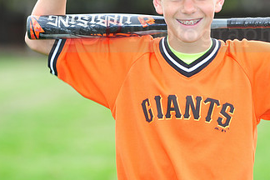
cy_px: 28
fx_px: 2685
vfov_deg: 3.8
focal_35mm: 358
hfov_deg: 5.8
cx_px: 186
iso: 400
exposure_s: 1/250
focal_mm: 200
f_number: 5
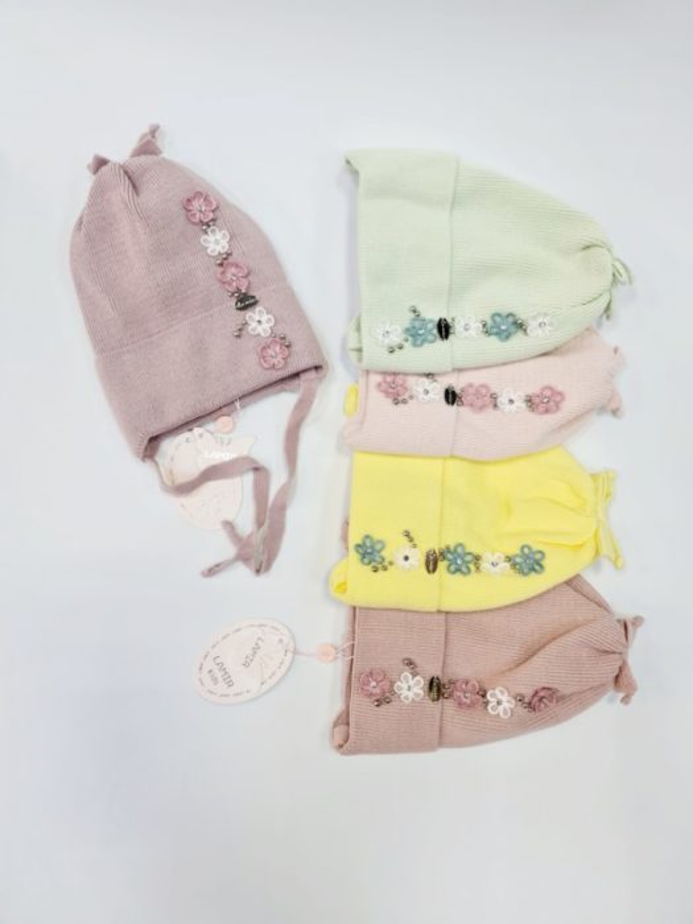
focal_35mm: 25
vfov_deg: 69.4
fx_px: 667
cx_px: 346
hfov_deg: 54.9
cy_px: 462
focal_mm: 7
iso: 80
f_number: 1.8
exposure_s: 1/100
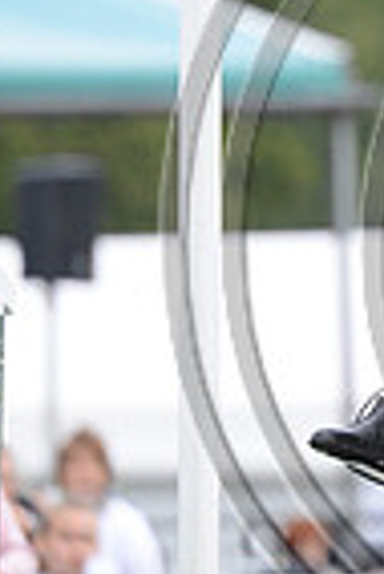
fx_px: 25999
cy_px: 166
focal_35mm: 1629
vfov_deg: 1.3
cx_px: 687
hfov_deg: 0.8
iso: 800
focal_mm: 400
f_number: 6.3
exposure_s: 1/800
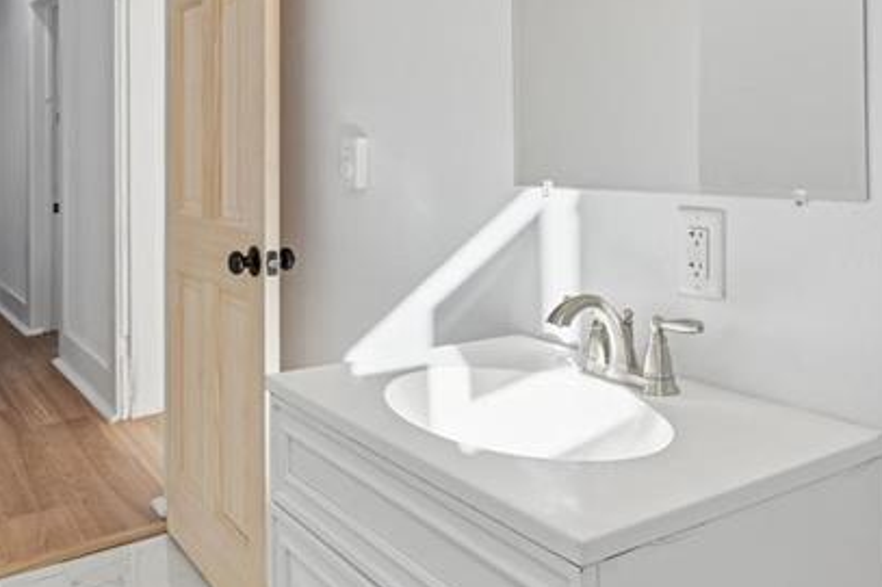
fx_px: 833
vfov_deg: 36.5
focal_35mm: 34
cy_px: 61
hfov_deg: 55.8
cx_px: 410
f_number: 8
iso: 400
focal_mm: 18
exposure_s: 1/60
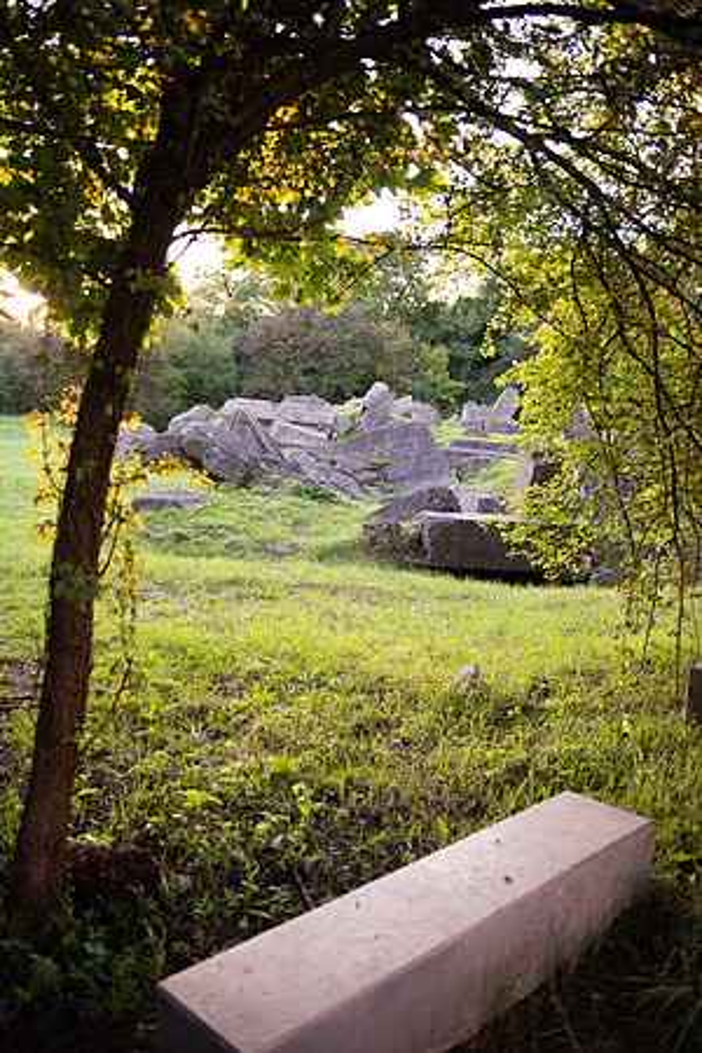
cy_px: 526
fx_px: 936
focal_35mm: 32
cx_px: 351
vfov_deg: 58.7
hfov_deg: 41.1
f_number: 2.8
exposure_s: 1/800
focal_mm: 32
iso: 1000
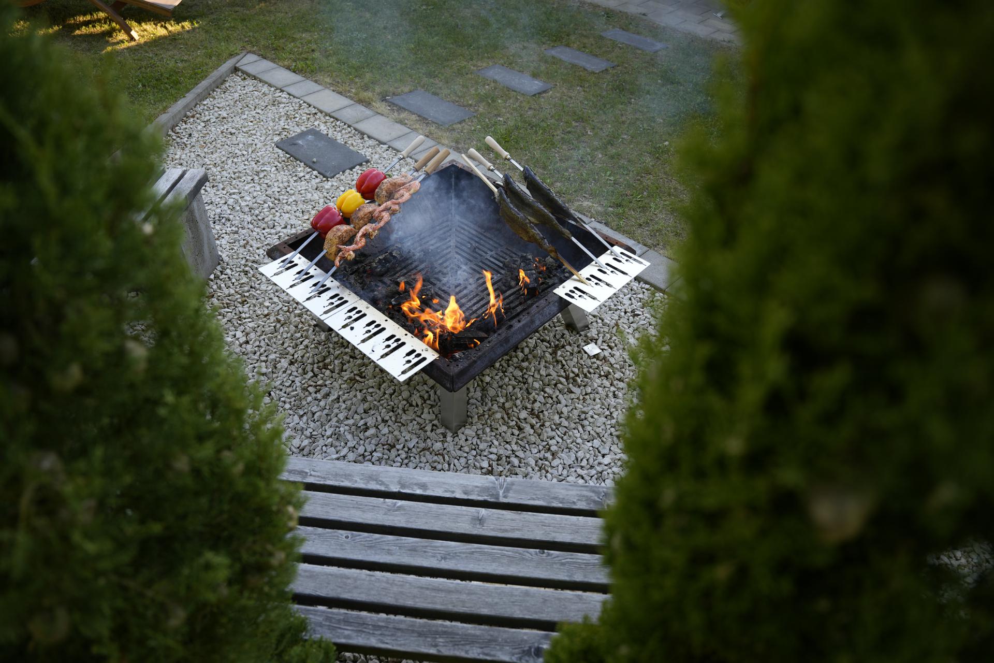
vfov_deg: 53.1
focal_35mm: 24
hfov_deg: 73.7
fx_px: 663
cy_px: 332
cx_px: 497
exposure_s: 1/160
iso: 100
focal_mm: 24
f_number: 3.2
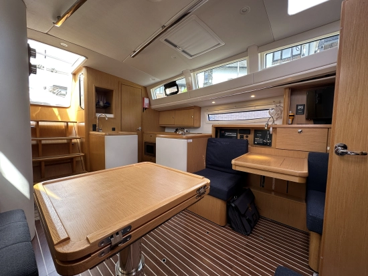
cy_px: 138
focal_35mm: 14
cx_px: 184
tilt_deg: -3.8
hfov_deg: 102.0
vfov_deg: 85.7
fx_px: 149
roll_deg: -1.7
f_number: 2.2
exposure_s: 1/99
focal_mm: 2.22
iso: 64
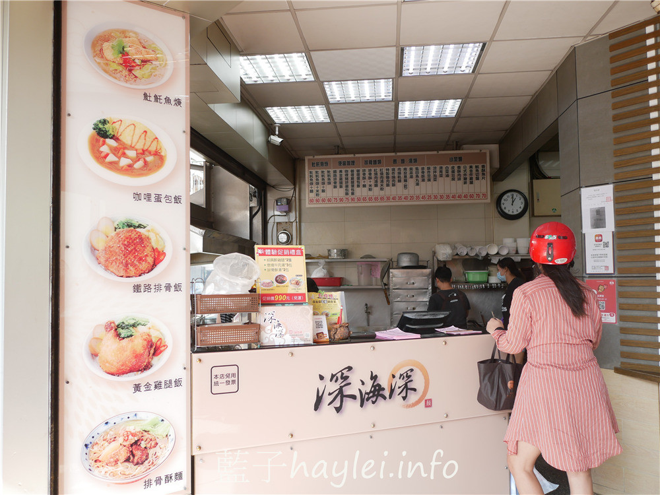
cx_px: 330
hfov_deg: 60.0
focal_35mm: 30
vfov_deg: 46.8
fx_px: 572
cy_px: 248
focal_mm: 15
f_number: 2.5
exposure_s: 1/250
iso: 200
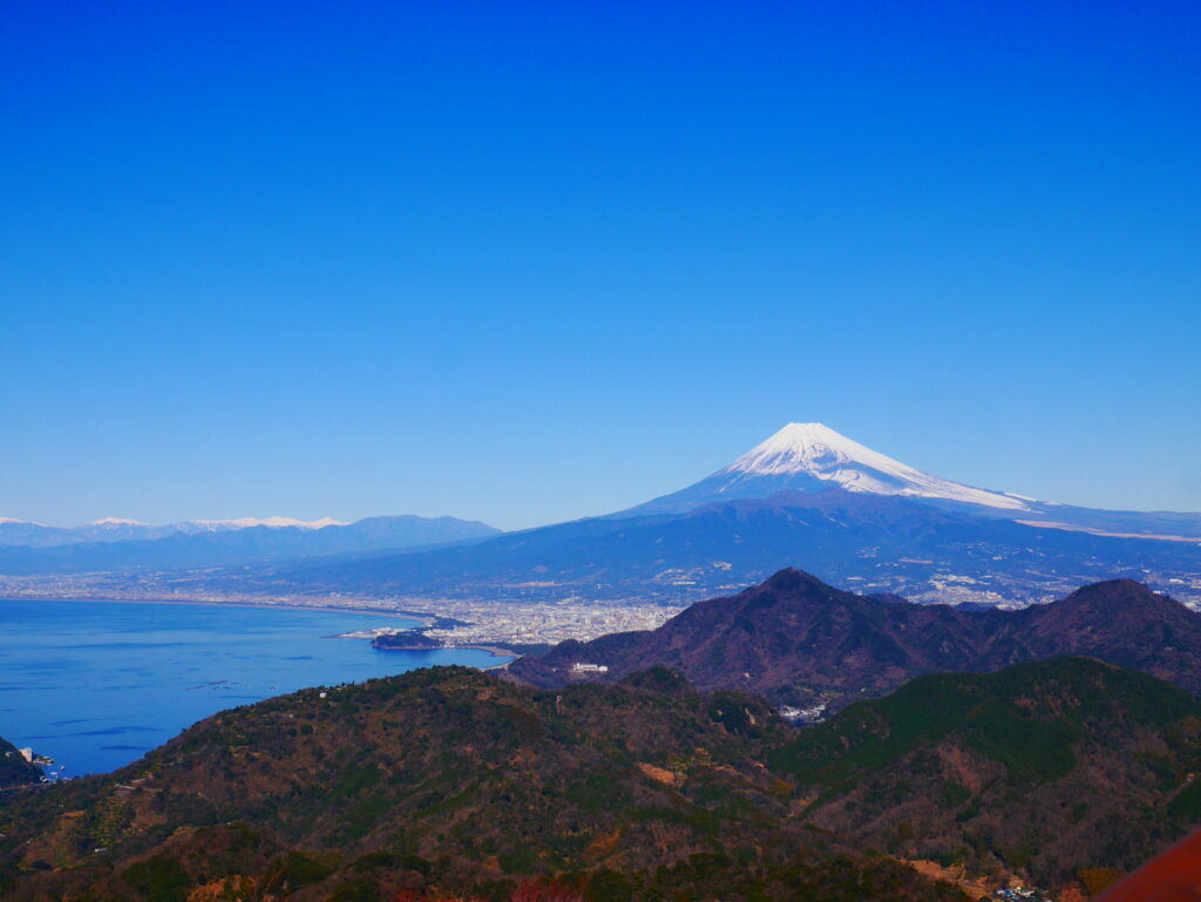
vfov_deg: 29.1
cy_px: 451
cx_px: 600
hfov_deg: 38.2
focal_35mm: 50
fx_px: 1736
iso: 160
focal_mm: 25
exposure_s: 1/400
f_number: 11
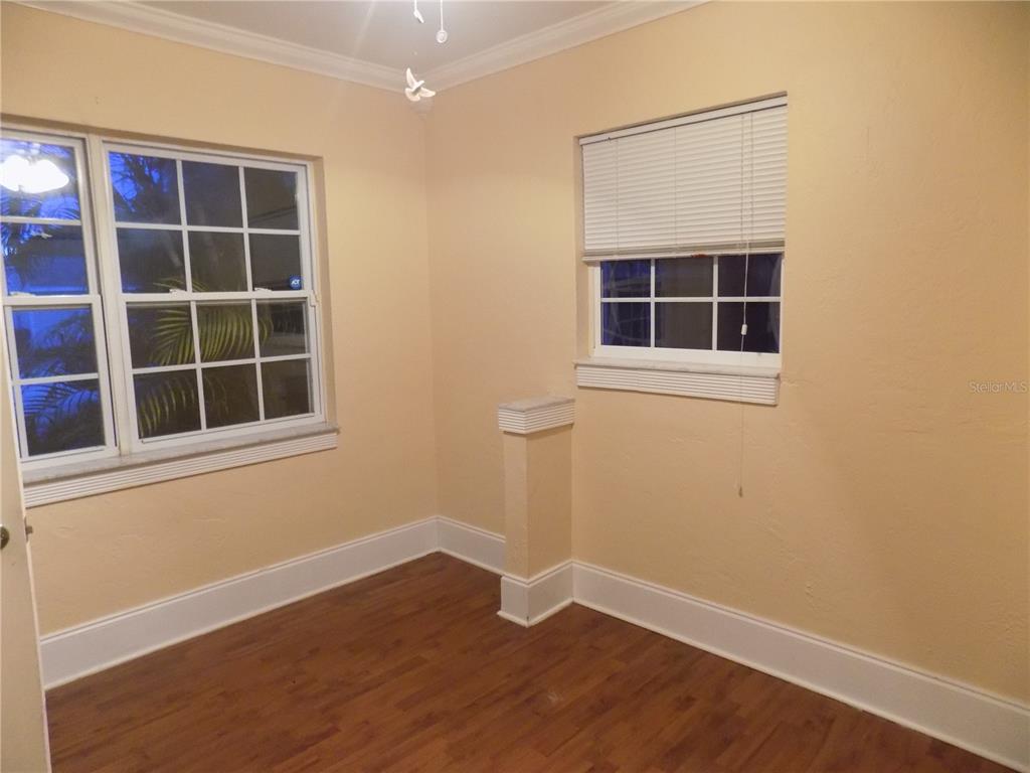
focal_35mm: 23
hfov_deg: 73.9
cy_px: 386
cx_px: 515
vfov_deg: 58.9
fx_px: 684
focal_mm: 4
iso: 400
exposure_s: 1/8
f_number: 3.1
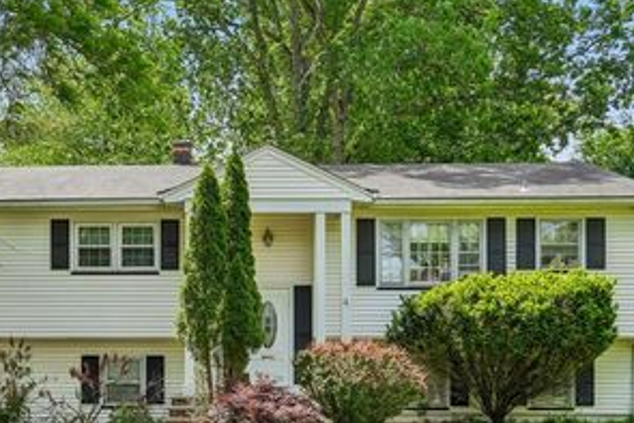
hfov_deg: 44.2
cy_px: 340
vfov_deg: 29.8
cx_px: 243
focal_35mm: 44
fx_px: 775
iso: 125
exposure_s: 1/100
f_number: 8
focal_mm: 26
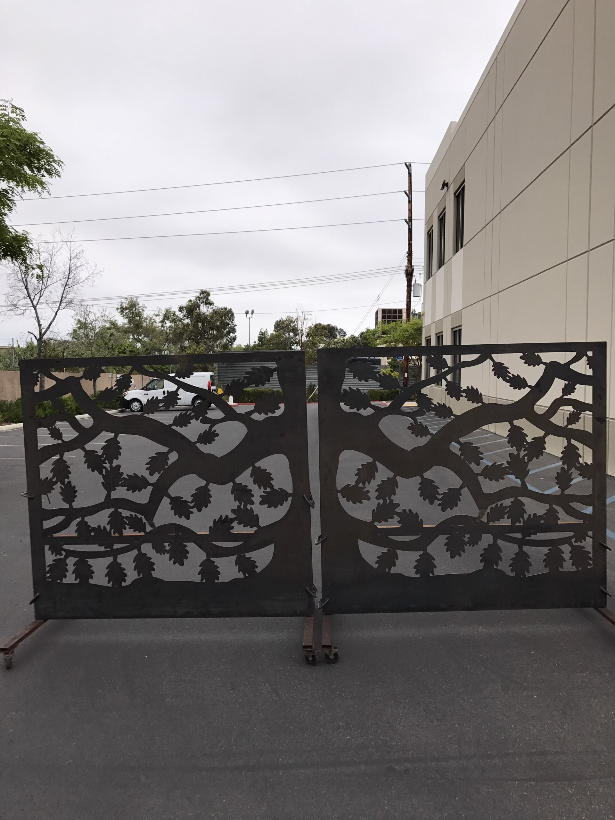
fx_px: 663
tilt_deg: -3.5
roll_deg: -1.0
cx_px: 308
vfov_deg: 63.4
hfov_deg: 49.7
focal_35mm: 28
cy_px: 410
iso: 20
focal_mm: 3.99
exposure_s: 1/1623
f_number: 1.8
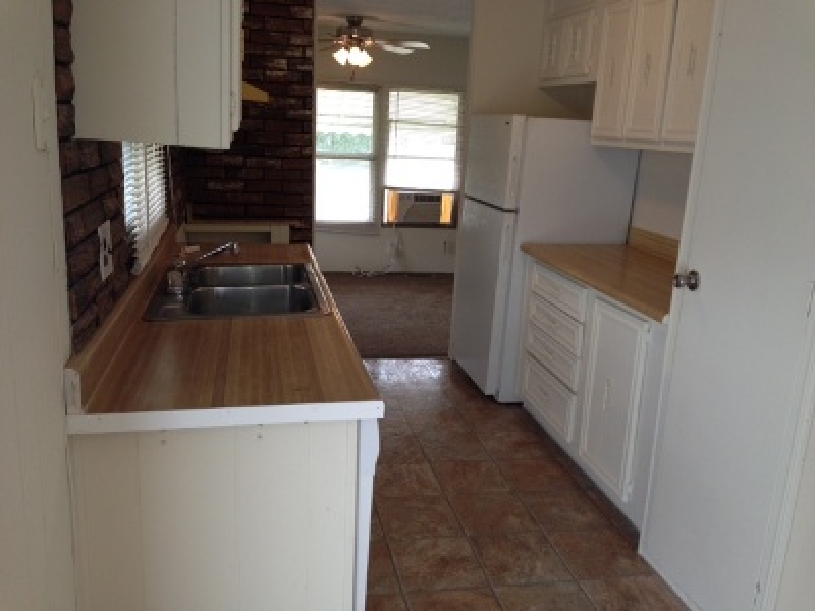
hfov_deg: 55.4
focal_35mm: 33
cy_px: 306
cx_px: 408
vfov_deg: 42.9
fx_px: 777
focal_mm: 4.13
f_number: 2.4
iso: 50
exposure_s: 1/60
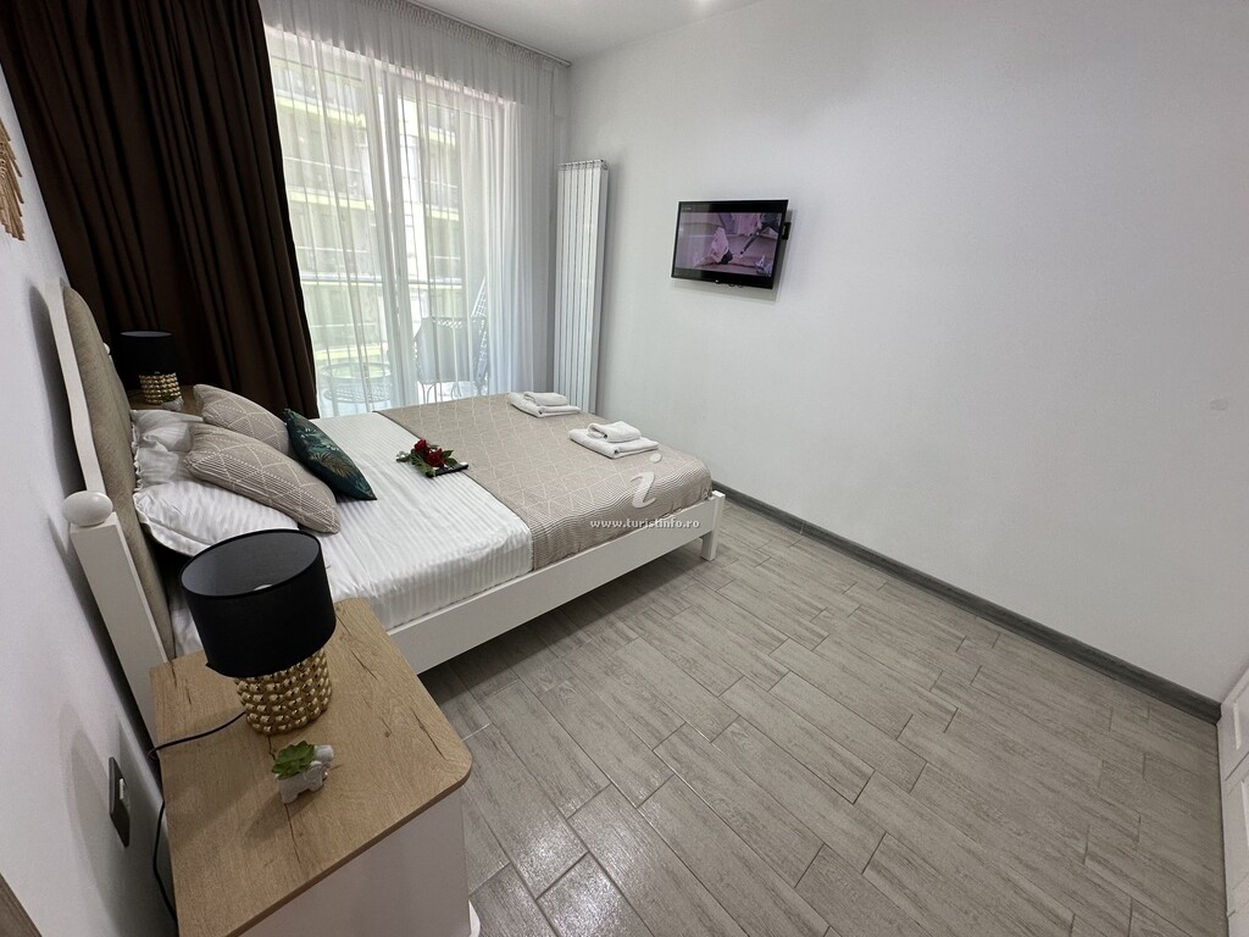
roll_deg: -4.7
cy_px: 468
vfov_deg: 85.7
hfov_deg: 102.1
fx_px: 505
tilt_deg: -21.4
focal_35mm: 14
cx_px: 624
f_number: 2.2
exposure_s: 1/100
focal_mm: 2.22
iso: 100
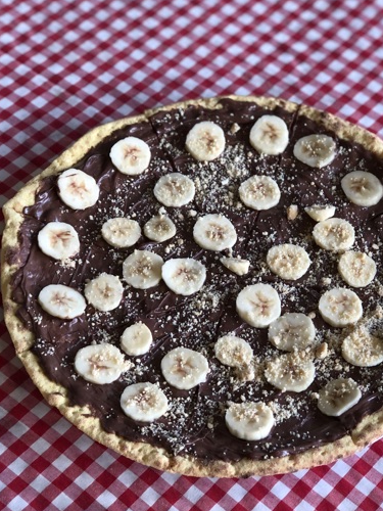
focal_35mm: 73
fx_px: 1077
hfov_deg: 20.1
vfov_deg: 26.7
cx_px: 238
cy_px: 285
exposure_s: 1/33
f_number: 2.8
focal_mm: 6.6
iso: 32
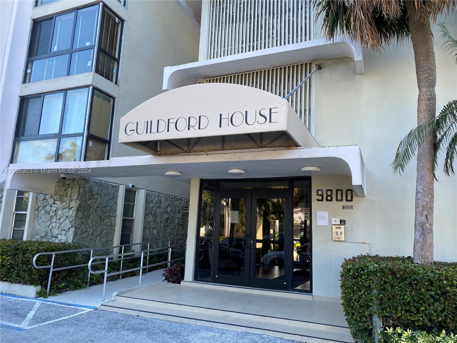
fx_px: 343
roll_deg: -2.5
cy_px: 172
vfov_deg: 53.1
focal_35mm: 26
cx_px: 228
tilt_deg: +9.9
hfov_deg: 67.3
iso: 32
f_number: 1.8
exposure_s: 1/263
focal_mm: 4.25
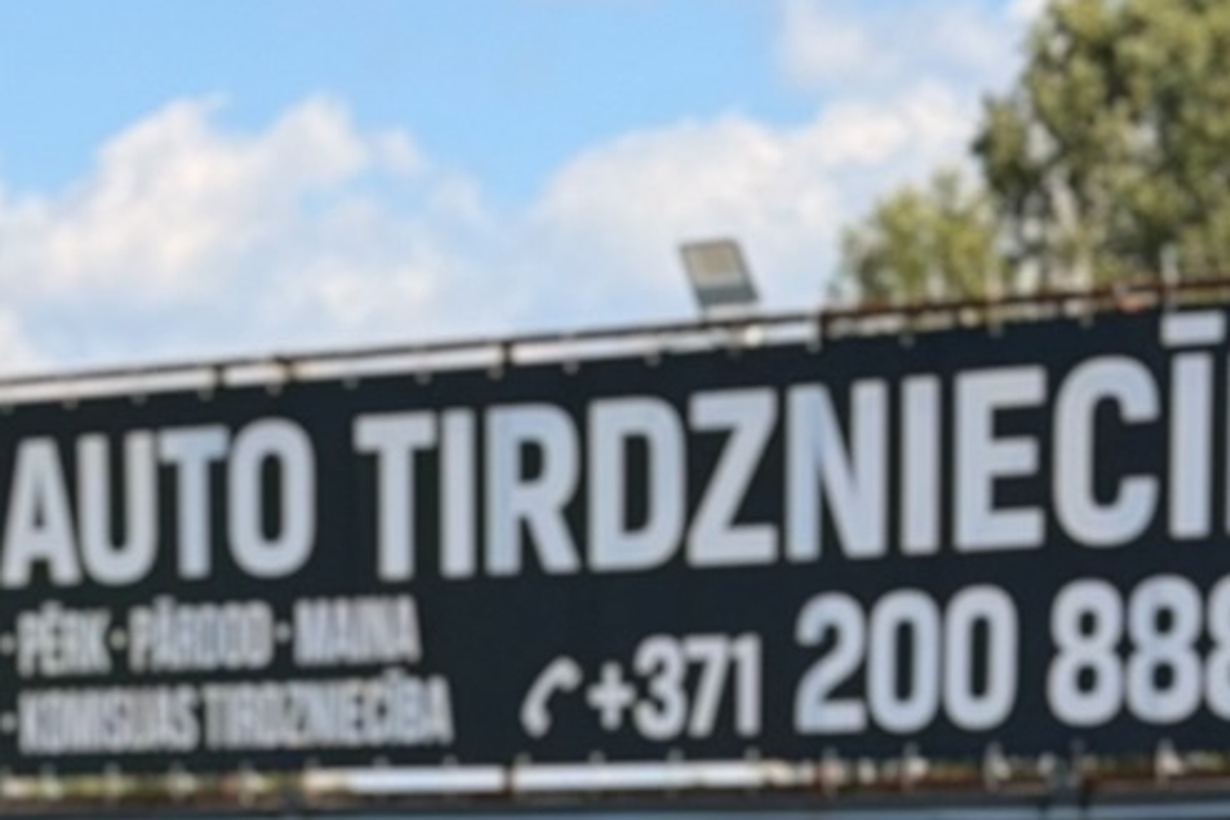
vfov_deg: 6.4
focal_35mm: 208
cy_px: 1830
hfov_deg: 9.8
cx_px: 118
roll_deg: -0.1
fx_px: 7106
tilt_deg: -6.3
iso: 100
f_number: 1.78
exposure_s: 1/1838
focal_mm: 6.76
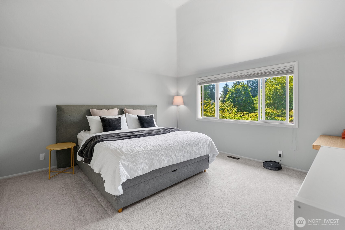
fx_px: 153
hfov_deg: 96.7
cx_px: 172
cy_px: 115
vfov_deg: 73.7
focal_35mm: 16
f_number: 3.5
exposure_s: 1/15
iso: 400
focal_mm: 16
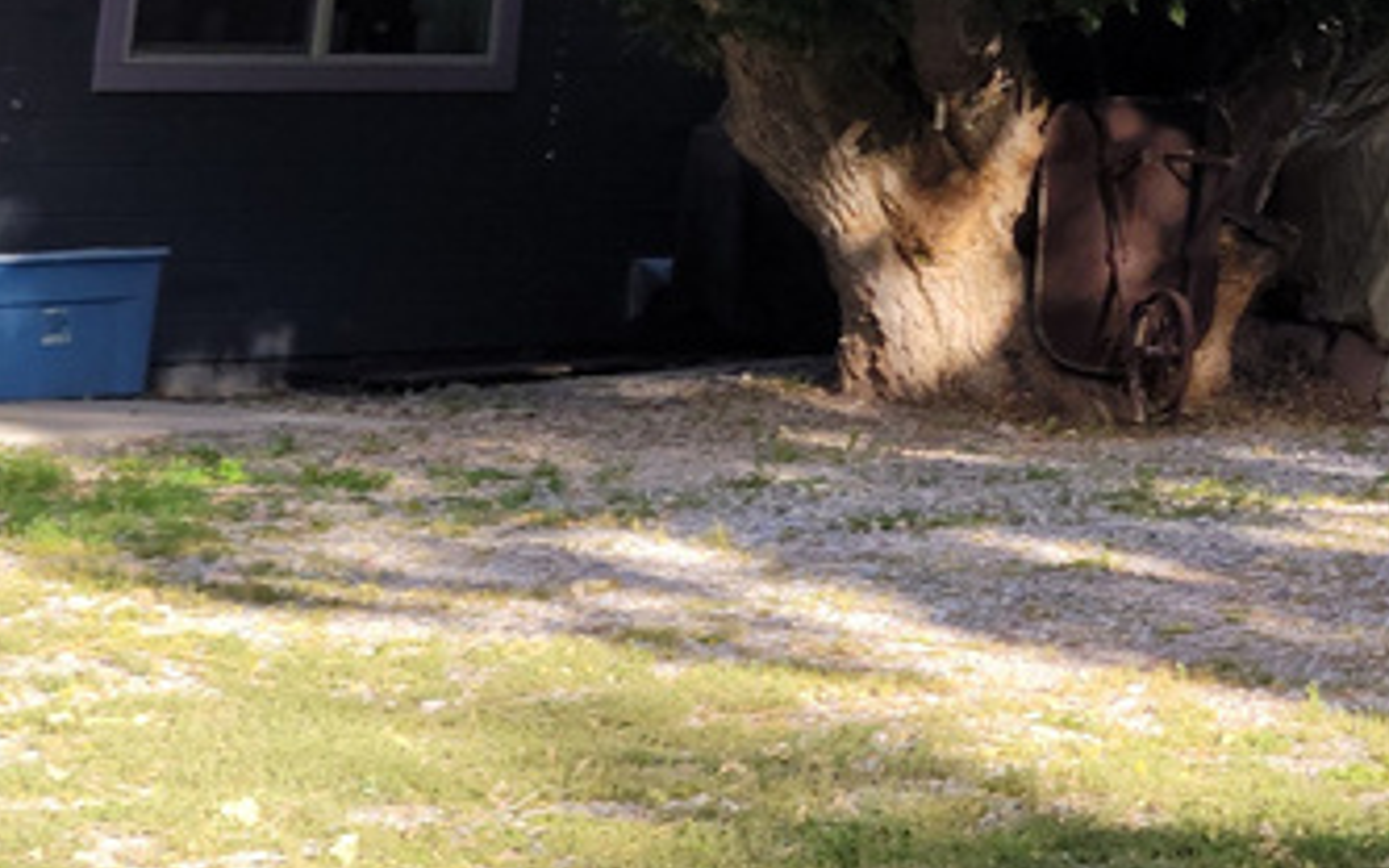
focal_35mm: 137
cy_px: -1198
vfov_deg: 8.7
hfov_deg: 14.4
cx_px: 1985
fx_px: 5185
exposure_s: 1/180
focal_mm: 5.9
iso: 25
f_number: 2
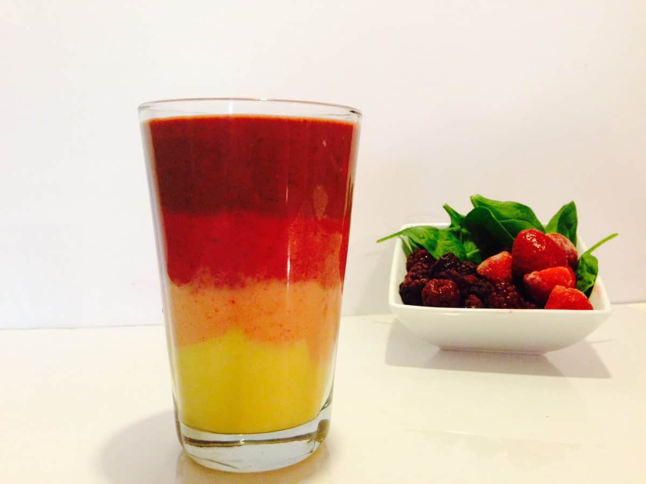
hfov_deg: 55.4
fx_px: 616
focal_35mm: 33
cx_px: 323
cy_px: 242
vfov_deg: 42.9
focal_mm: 4.12
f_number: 2.4
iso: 250
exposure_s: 1/20
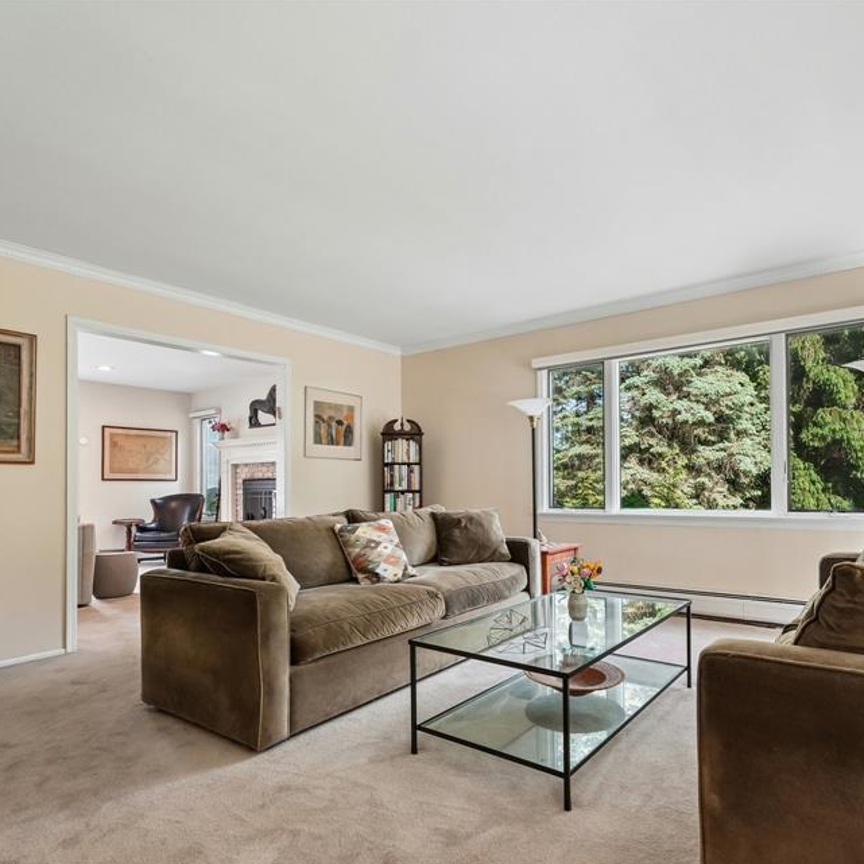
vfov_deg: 77.6
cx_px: 468
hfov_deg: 77.5
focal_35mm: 19
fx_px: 537
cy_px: 457
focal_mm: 14
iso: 250
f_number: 8
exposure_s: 1/13
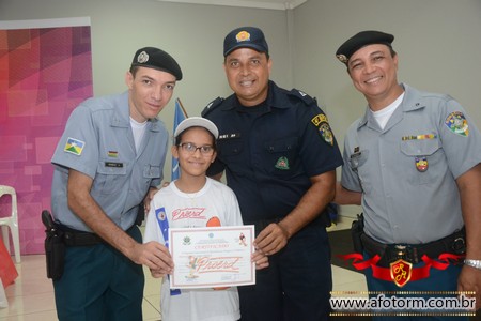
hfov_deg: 49.6
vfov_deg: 34.2
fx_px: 521
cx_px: 240
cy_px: 160
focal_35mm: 39
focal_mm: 26
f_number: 3.8
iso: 1600
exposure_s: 1/100
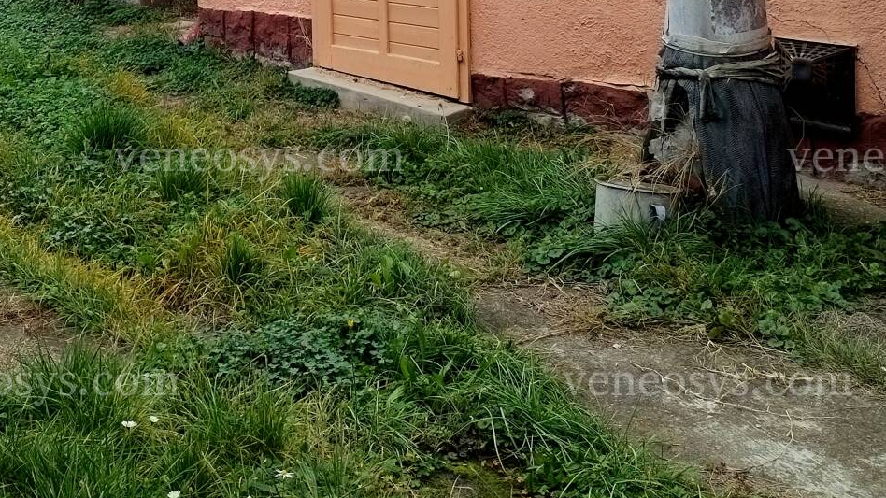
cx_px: 259
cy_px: -101
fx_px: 1503
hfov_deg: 32.4
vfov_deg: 17.9
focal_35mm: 64
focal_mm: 4.75
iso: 100
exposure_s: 1/241
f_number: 1.8
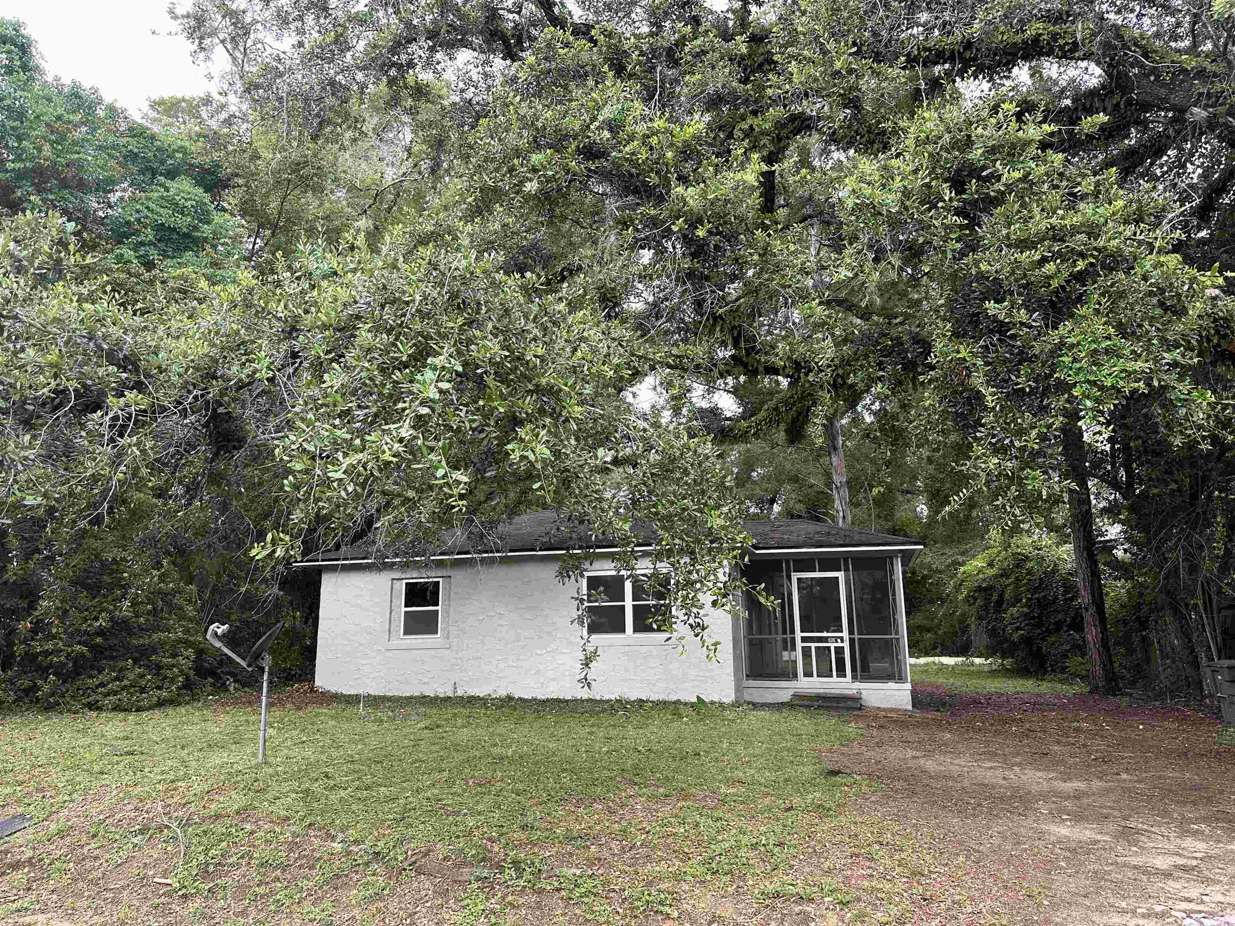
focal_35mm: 24
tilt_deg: +11.8
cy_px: 463
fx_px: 856
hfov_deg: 71.6
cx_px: 618
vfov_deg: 56.8
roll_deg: -0.3
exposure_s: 1/121
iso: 100
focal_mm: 6.86
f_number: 1.78
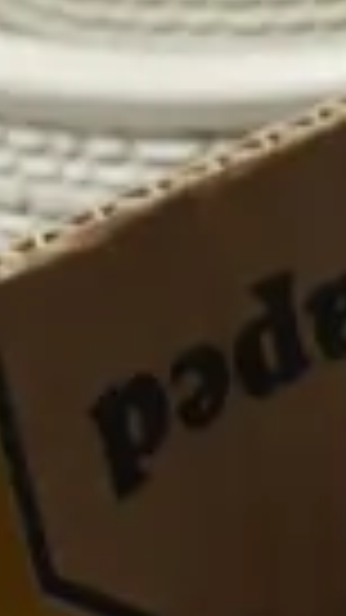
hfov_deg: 3.9
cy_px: 1295
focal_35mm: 276
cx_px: 1701
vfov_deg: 7.5
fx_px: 4504
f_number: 4
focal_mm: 17
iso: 320
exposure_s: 1/60
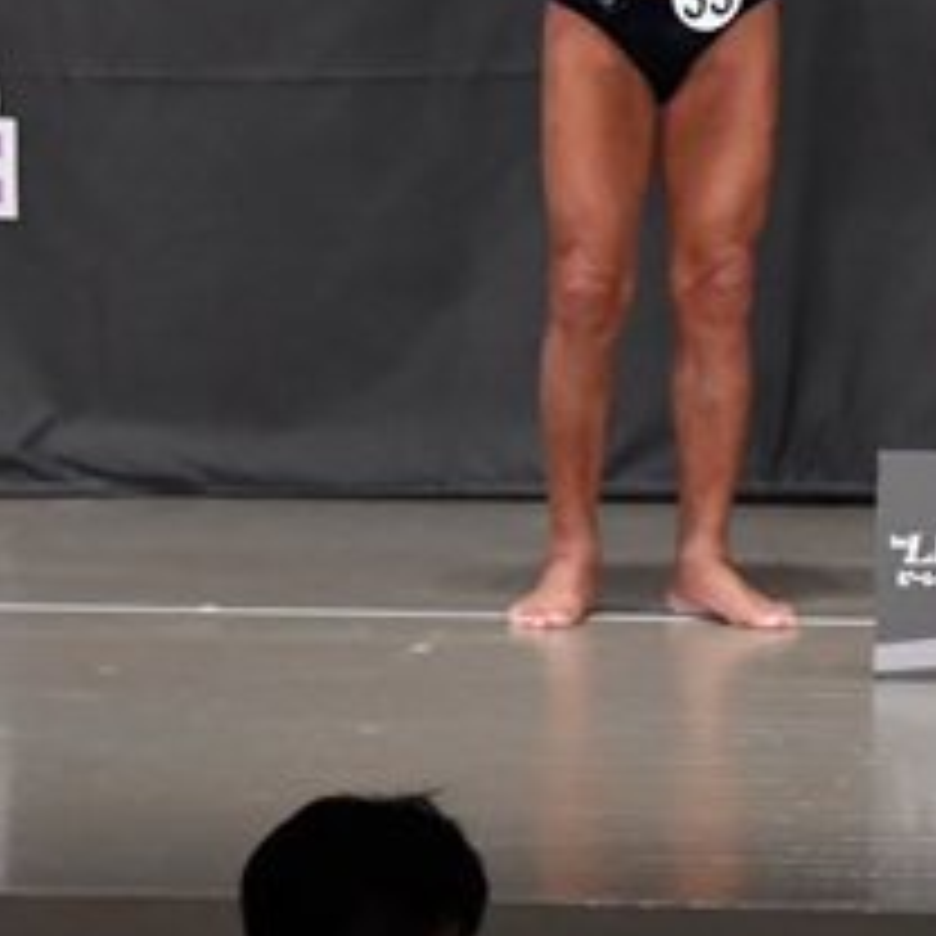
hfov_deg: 4.0
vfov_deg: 4.0
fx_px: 13369
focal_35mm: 437
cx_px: 1519
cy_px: -50
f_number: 5.6
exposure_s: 1/400
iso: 5000
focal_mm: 92
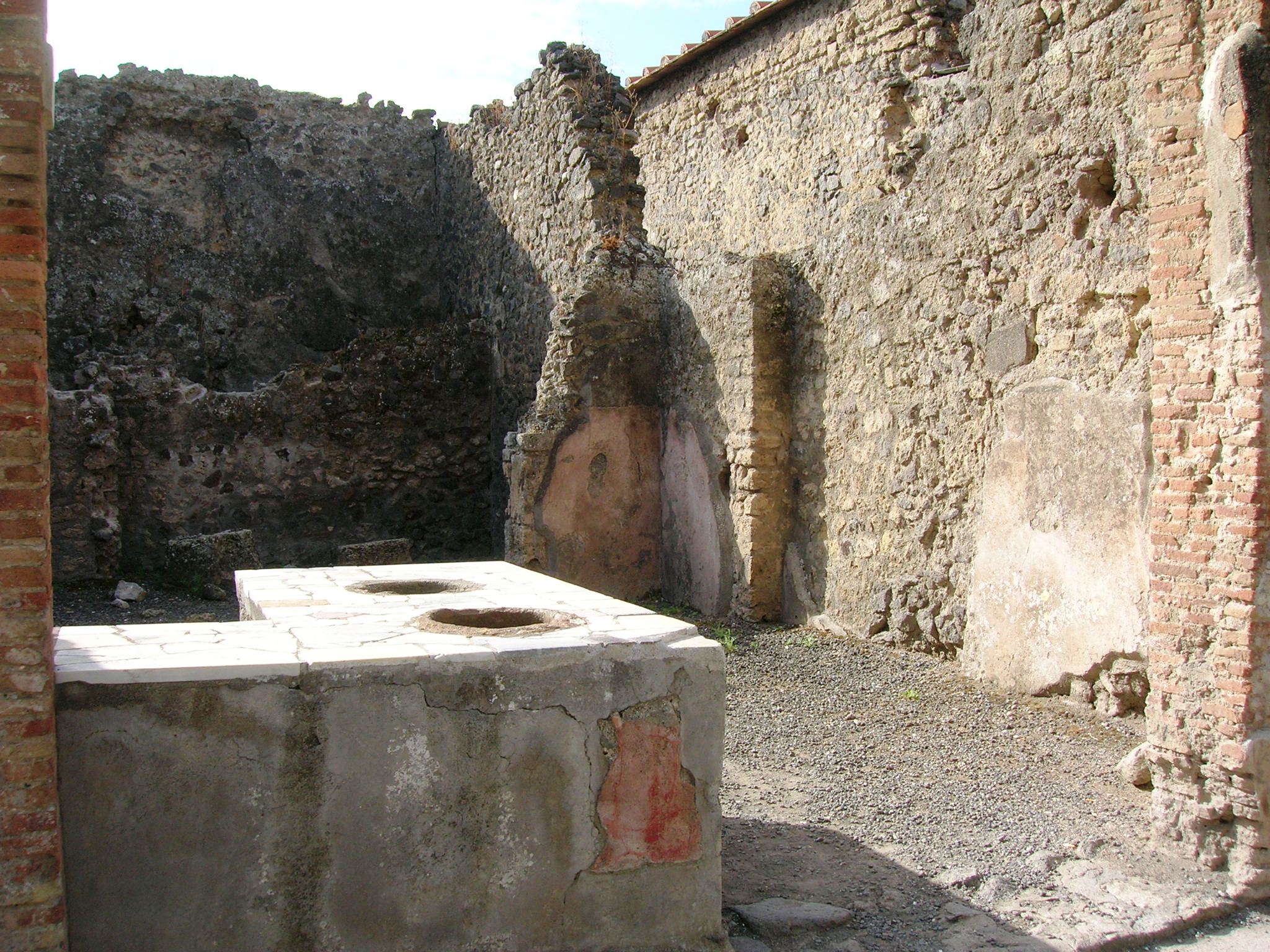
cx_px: 635
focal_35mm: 34
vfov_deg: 41.8
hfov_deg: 54.0
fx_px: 1247
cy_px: 476
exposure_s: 1/163
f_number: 4.9
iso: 50
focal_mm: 5.7
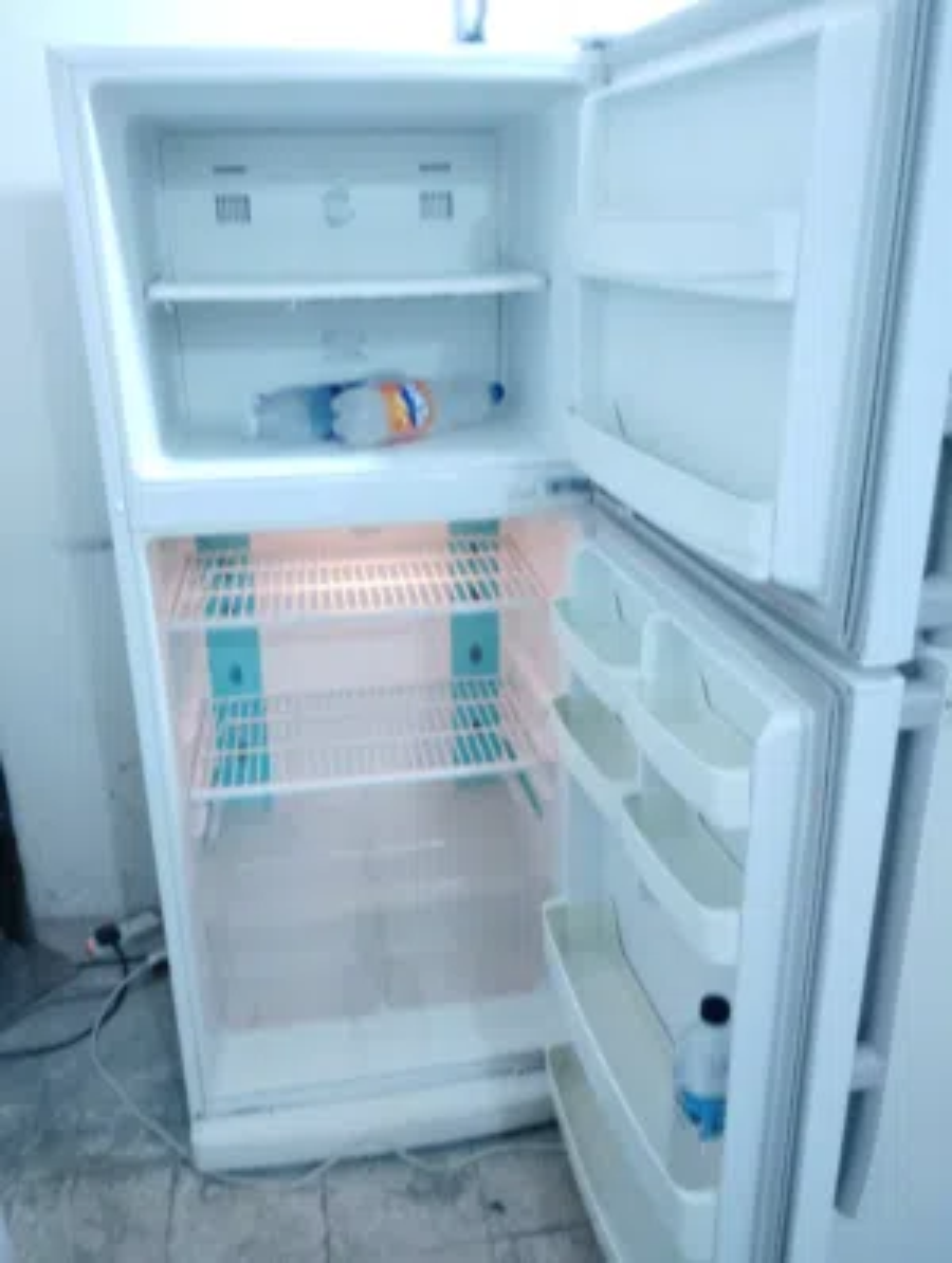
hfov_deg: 48.4
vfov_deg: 61.6
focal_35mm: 29
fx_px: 1060
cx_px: 476
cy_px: 632
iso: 373
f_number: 1.8
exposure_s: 1/33.3
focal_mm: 4.25
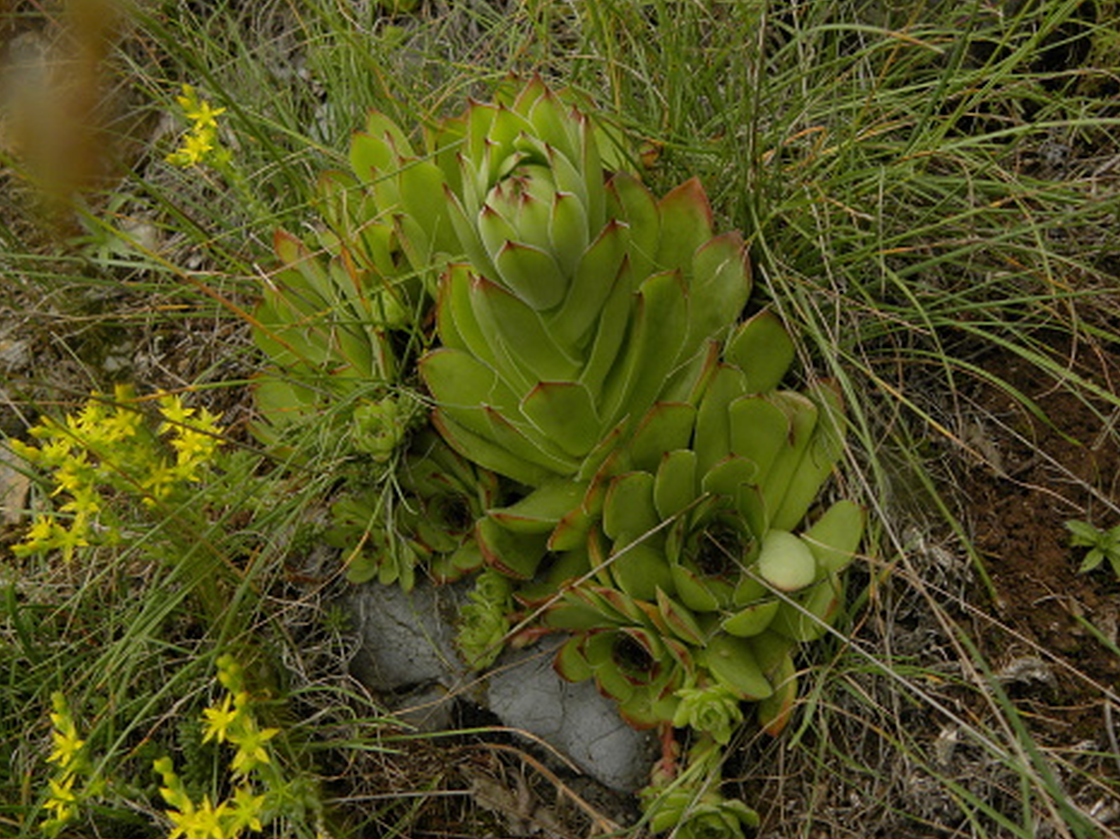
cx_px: 562
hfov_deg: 54.0
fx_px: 1100
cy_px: 423
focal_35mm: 34
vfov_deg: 41.8
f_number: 3.2
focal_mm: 5.9
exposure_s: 1/60
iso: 64
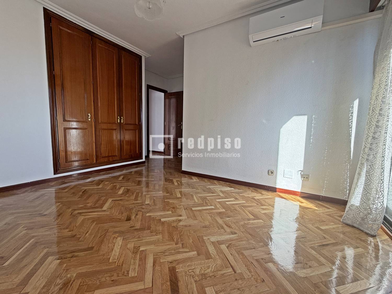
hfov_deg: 102.1
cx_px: 196
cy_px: 147
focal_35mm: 14
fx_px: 159
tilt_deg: -6.7
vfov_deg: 85.7
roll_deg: -3.3
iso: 50
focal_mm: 2.22
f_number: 2.2
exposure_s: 1/121
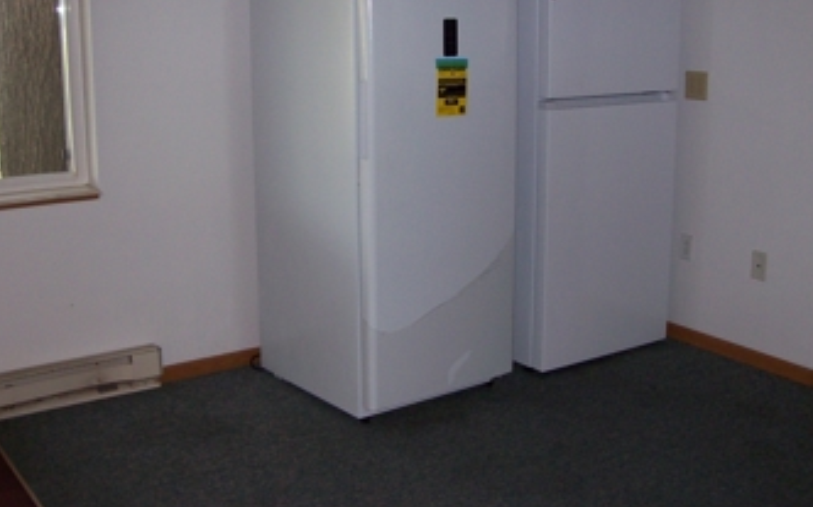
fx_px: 1019
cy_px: 154
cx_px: 406
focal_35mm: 46
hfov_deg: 43.5
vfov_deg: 27.7
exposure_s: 1/64
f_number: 2.7
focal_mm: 6
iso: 80
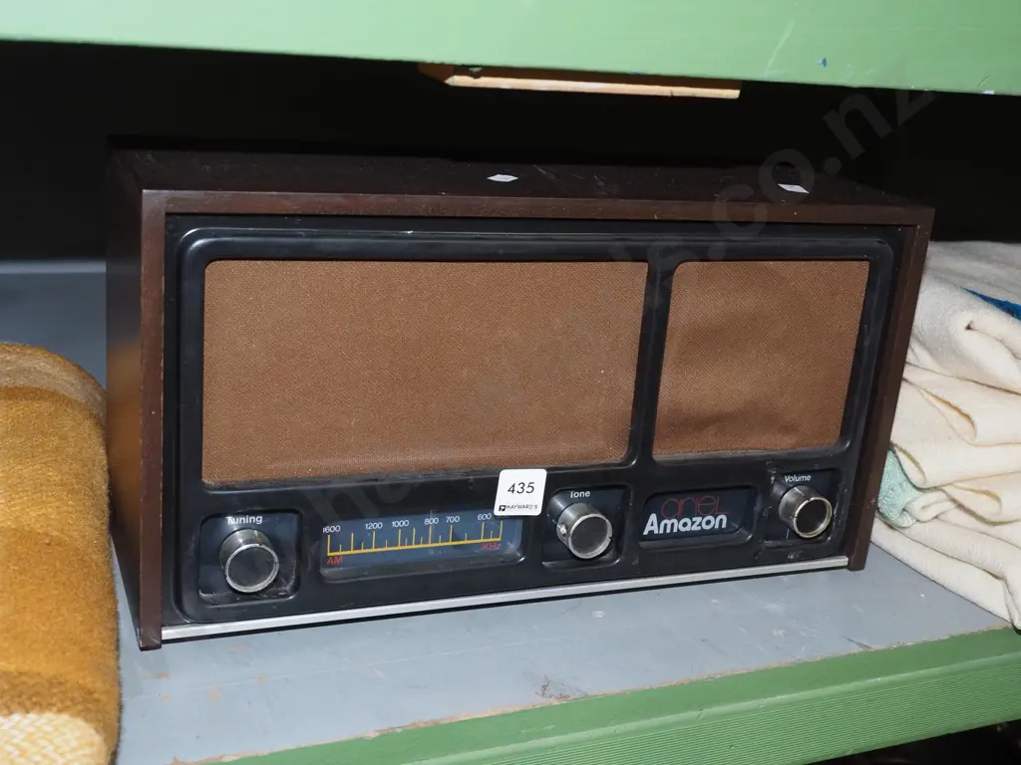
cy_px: 382
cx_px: 510
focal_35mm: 42
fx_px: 1239
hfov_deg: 44.8
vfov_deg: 34.3
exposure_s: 1/60
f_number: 5.6
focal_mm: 21
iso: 2000
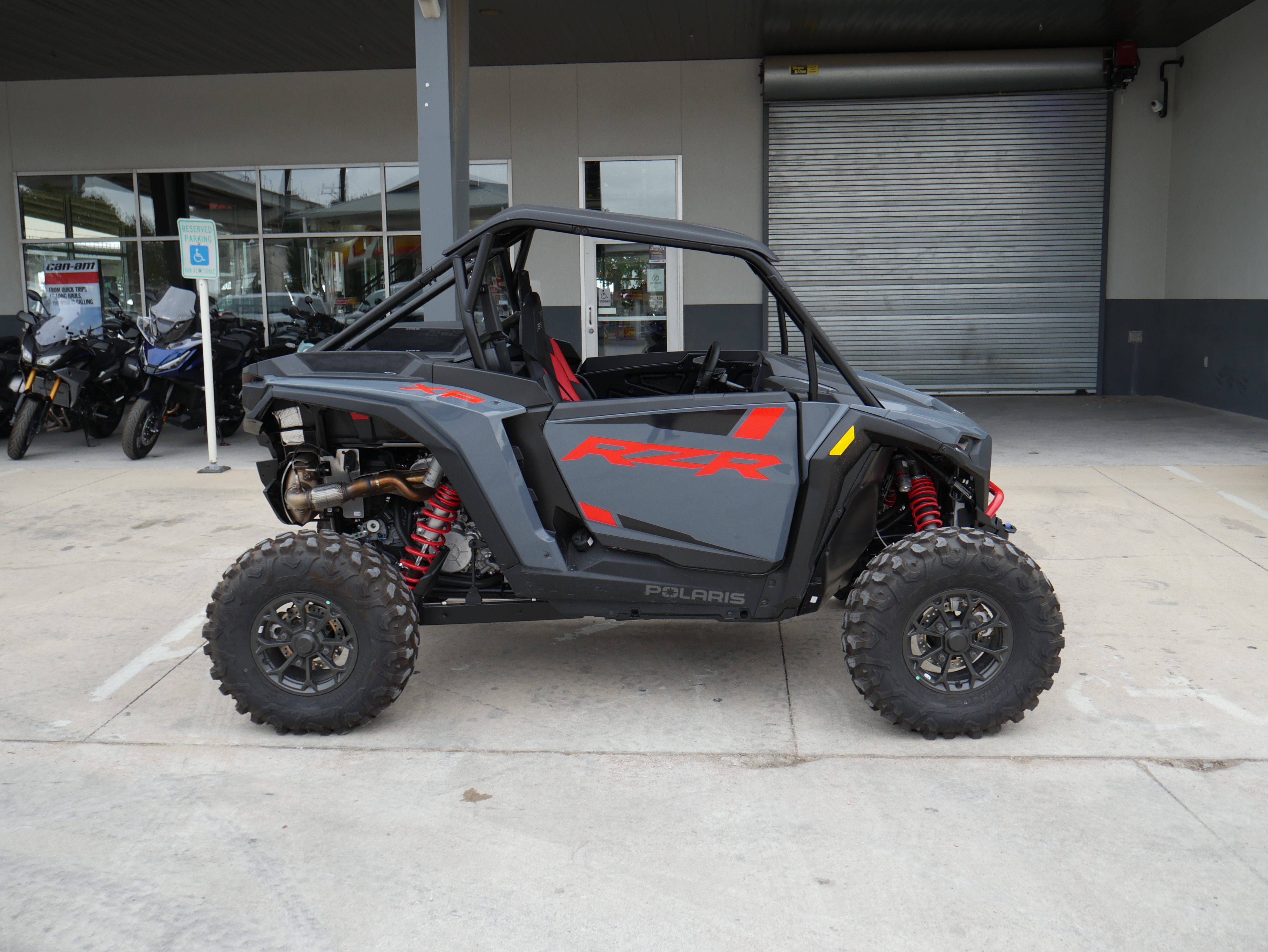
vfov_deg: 44.2
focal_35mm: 32
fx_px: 1173
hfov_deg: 56.8
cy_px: 476
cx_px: 634
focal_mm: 16
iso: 200
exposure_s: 1/125
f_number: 4.5
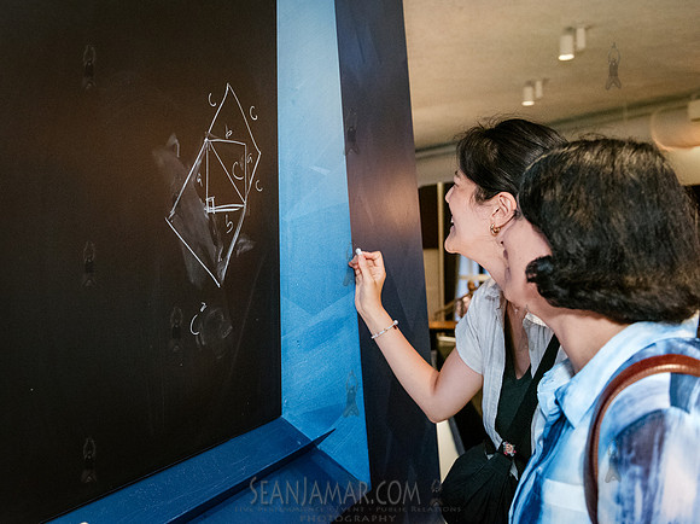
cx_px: 278
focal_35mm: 37
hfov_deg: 49.7
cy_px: 242
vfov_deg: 38.5
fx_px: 750
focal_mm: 32
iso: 6400
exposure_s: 1/320
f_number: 3.5
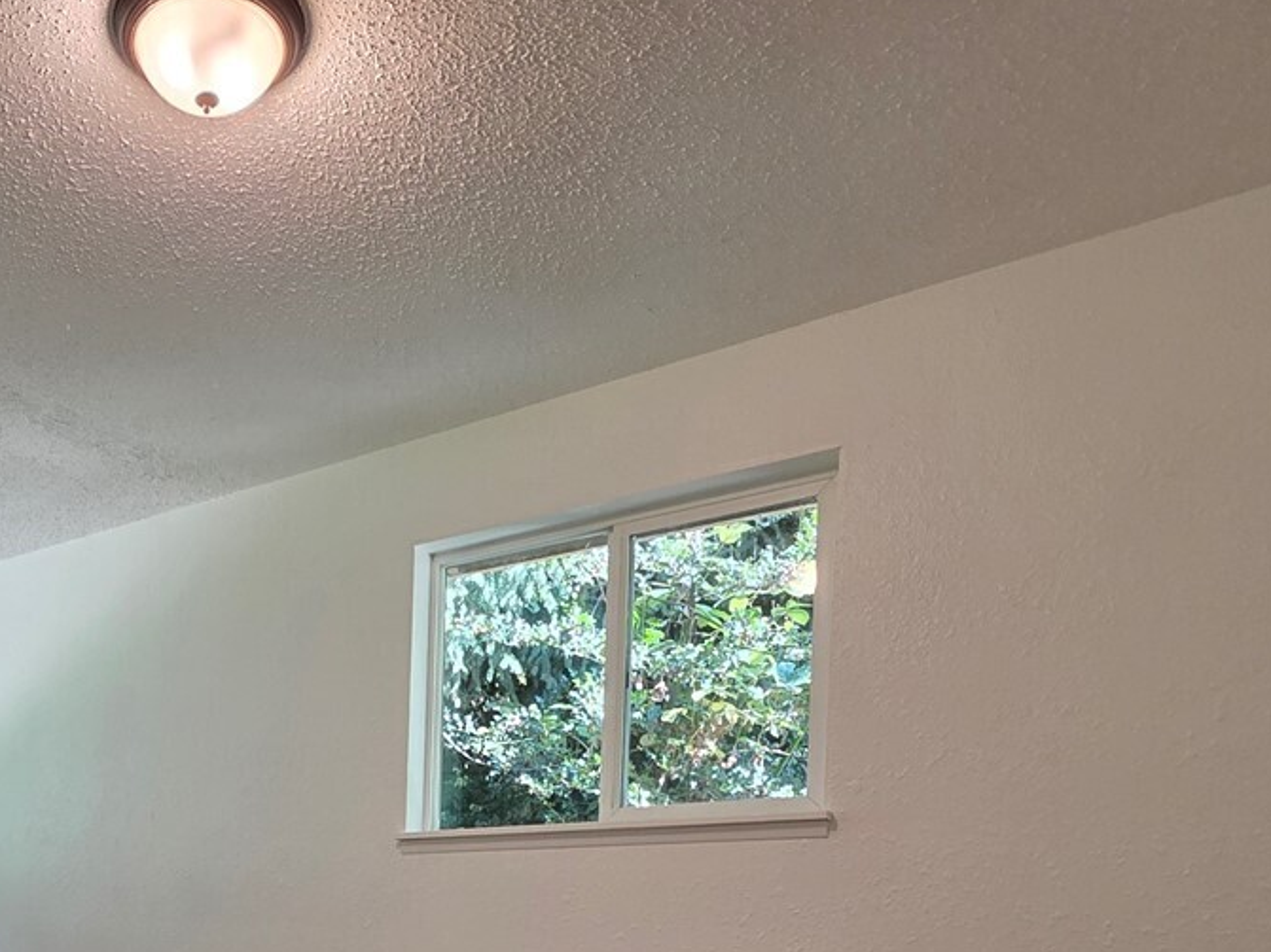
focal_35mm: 31
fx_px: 1138
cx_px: 222
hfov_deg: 53.7
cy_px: 1020
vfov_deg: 38.5
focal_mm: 2.2
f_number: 1.9
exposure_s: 1/120
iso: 250
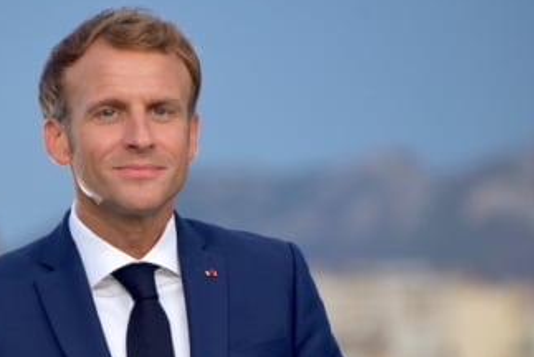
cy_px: 258
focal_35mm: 835
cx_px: 159
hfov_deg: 2.5
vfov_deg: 1.7
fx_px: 12397
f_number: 6.3
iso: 640
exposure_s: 1/500
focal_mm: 300
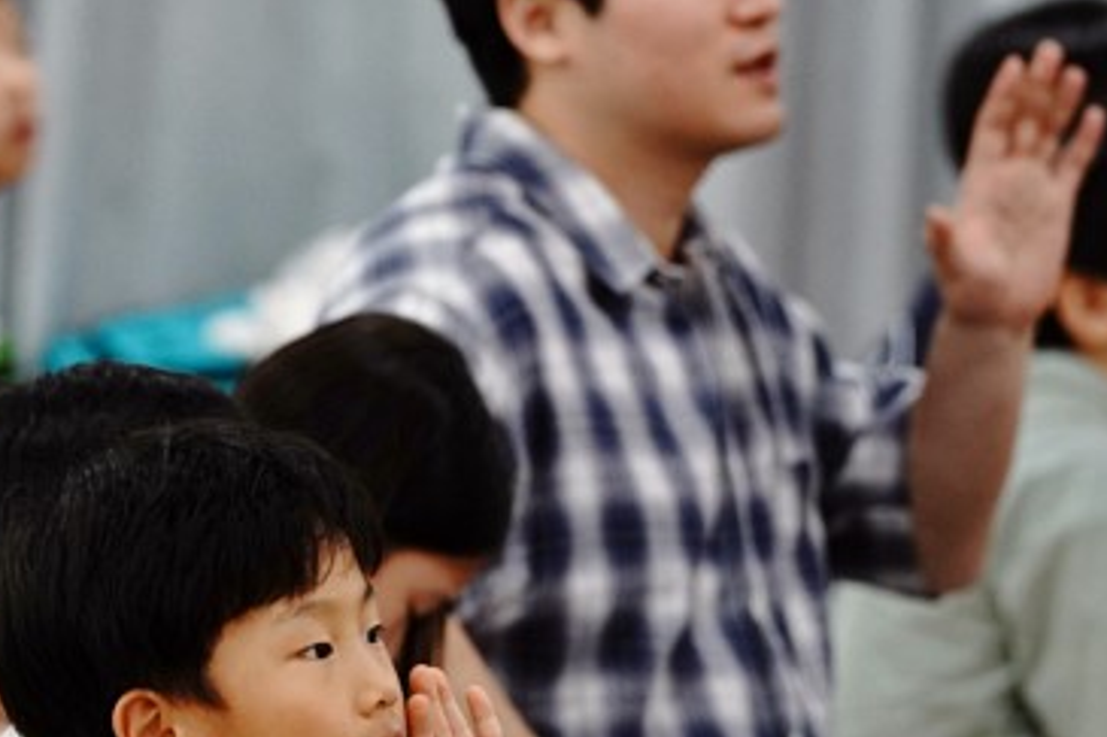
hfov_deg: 4.2
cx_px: 203
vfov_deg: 2.8
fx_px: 15152
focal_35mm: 493
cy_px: 631
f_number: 4.5
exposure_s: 1/160
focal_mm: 200
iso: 2000
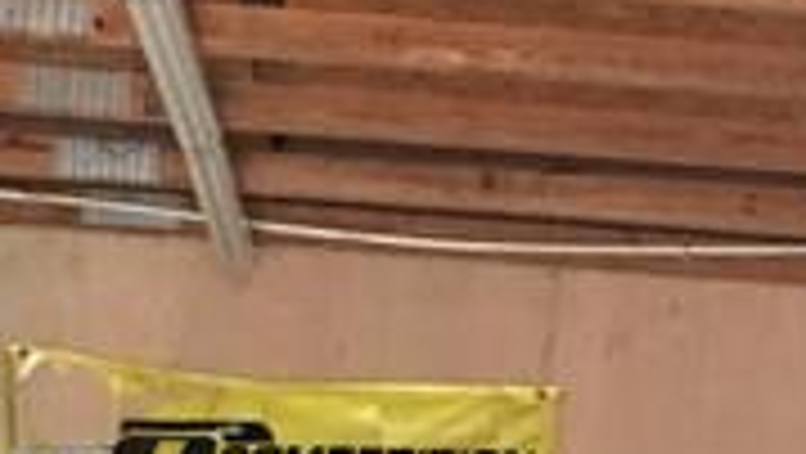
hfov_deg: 11.6
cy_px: 584
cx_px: 1009
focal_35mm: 181
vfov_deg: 6.7
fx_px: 3871
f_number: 2.2
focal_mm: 4.15
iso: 160
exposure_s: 1/30
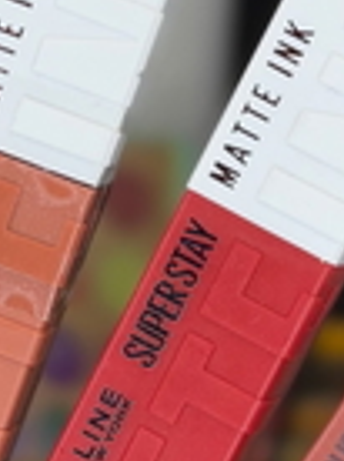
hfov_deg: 8.0
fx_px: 2472
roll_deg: -0.1
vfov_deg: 10.6
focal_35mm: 186
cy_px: 416
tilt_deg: -8.4
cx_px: 207
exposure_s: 1/134
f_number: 1.78
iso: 64
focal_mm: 6.76
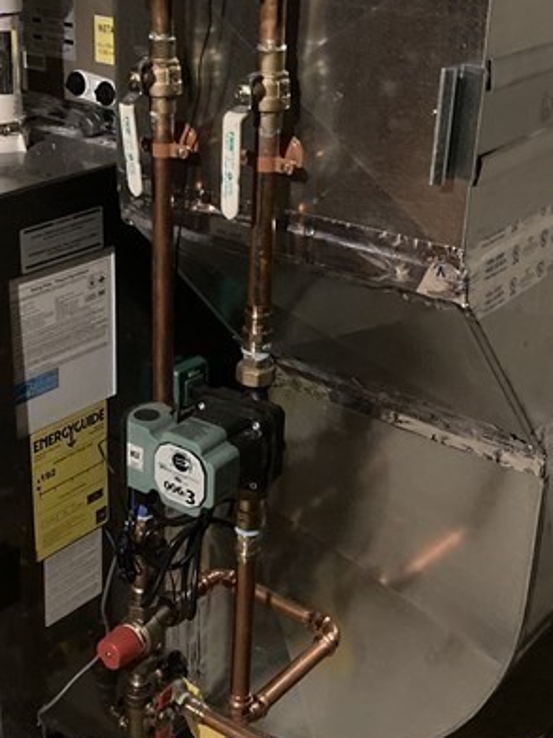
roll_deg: -1.8
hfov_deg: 26.3
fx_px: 1172
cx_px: 149
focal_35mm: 55
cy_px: 370
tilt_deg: -24.7
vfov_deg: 34.9
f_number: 1.8
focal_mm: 3.99
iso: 640
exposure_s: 1/15
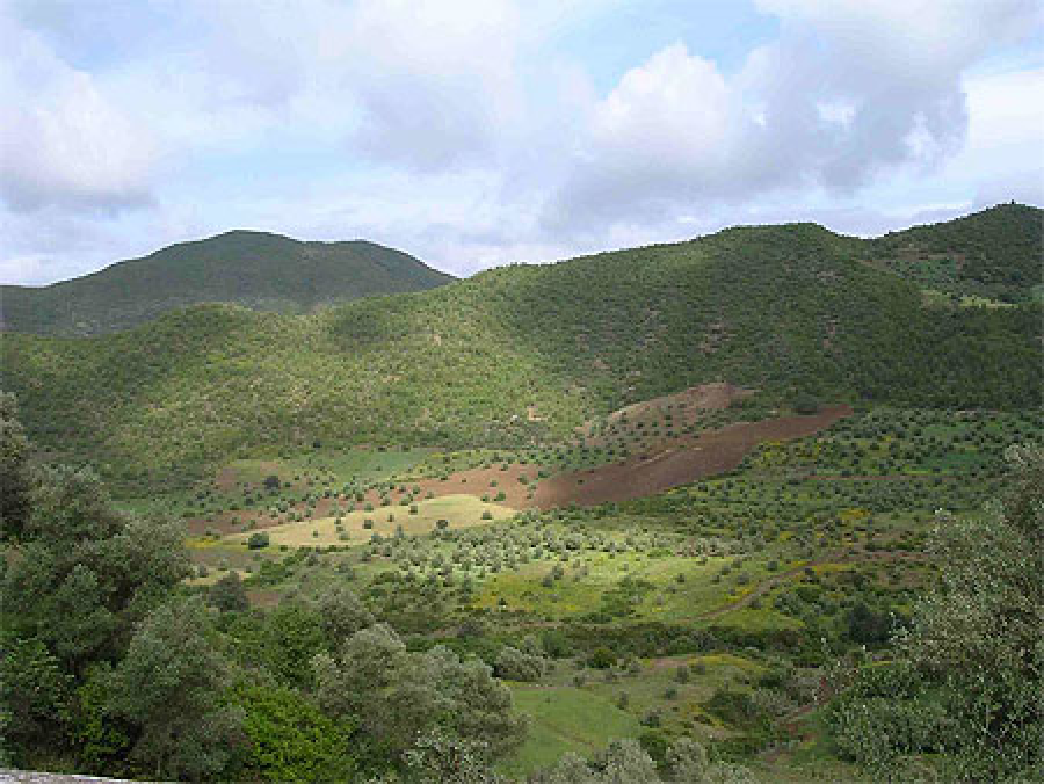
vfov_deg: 37.8
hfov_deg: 49.0
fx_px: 1147
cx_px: 522
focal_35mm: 38
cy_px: 392
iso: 100
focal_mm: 5.8
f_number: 5.6
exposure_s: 1/224
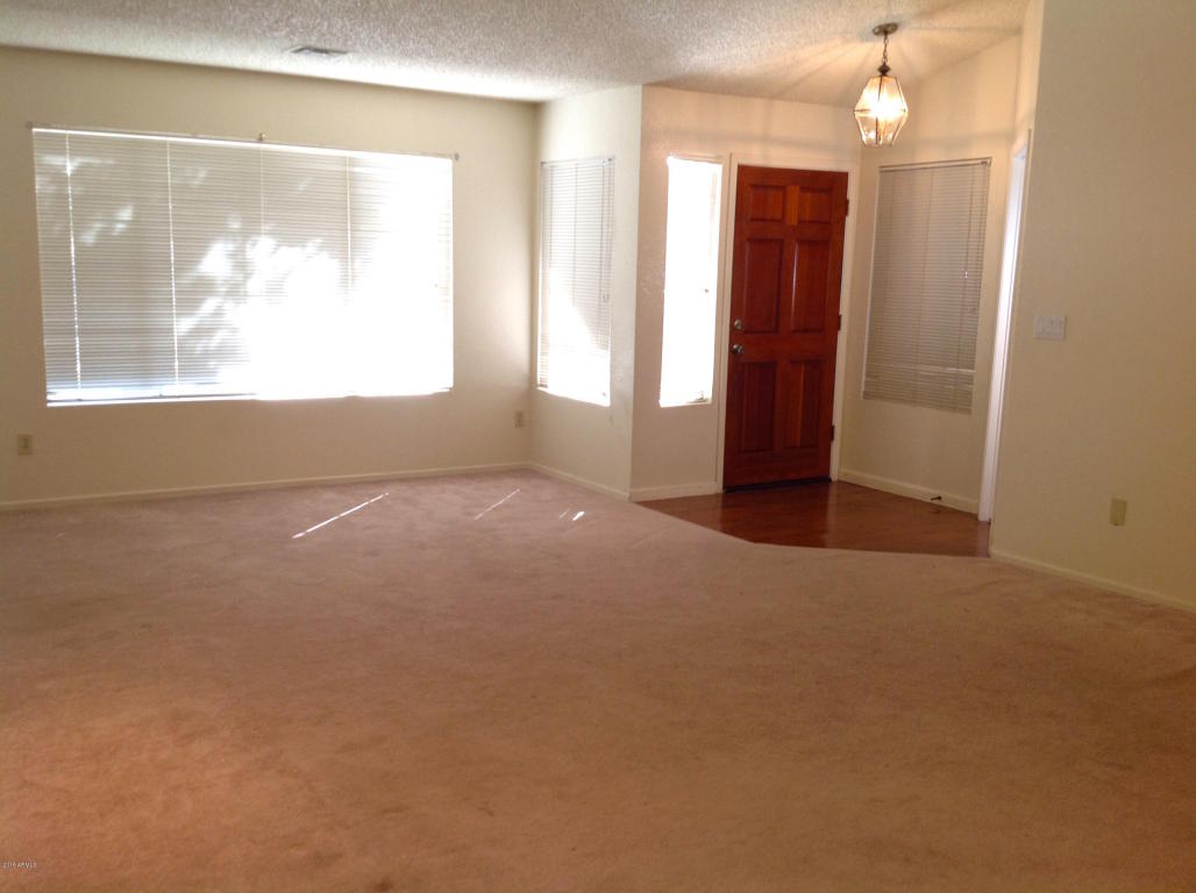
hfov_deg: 52.7
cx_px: 598
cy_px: 446
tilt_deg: -9.6
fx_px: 1208
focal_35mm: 35
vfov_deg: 40.6
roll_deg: -1.6
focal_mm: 4.28
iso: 64
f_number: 2.4
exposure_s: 1/24
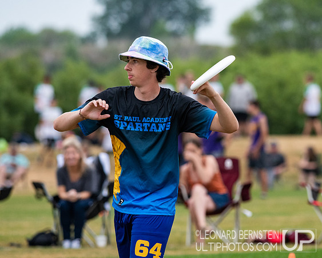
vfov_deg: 3.0
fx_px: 4951
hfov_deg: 3.7
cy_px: 126
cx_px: 198
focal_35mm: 520
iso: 1600
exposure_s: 1/2000
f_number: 5.6
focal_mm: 300
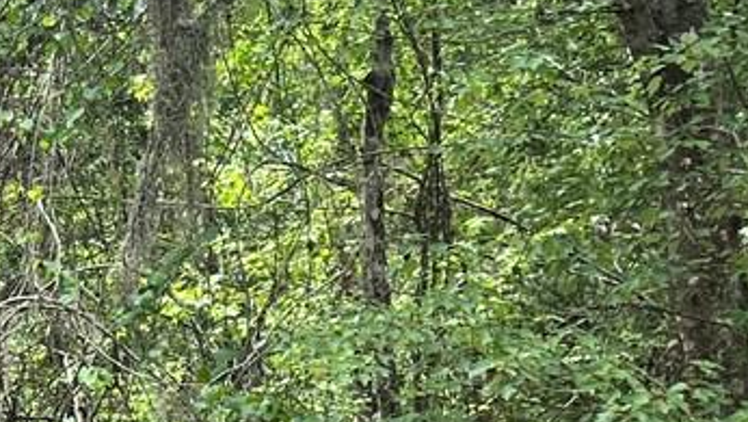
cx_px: -476
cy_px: 537
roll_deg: +3.3
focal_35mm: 131
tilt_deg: +0.6
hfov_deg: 14.8
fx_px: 2599
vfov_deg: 9.1
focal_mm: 5.1
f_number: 1.6
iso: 50
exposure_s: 1/821
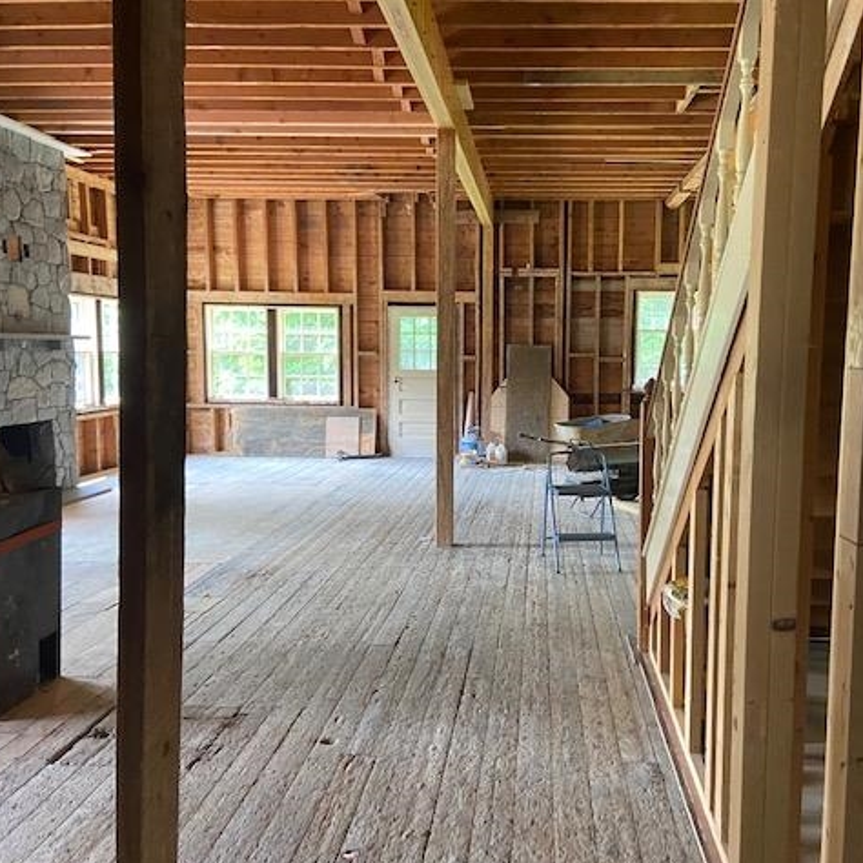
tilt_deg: -10.4
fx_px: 874
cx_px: 504
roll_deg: -0.9
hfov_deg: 52.3
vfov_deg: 52.5
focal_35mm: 31
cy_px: 435
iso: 400
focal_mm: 4.25
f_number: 1.8
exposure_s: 1/60
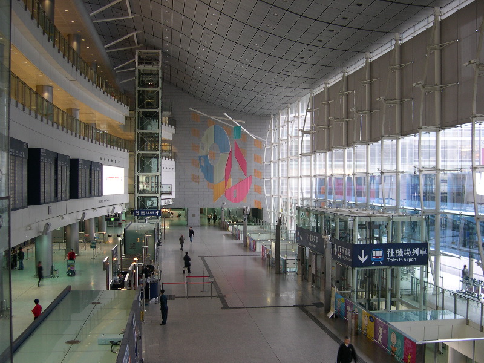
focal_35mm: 38
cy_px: 182
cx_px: 242
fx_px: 531
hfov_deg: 49.0
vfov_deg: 37.7
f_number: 2.8
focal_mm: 8
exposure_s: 1/9.4
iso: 100
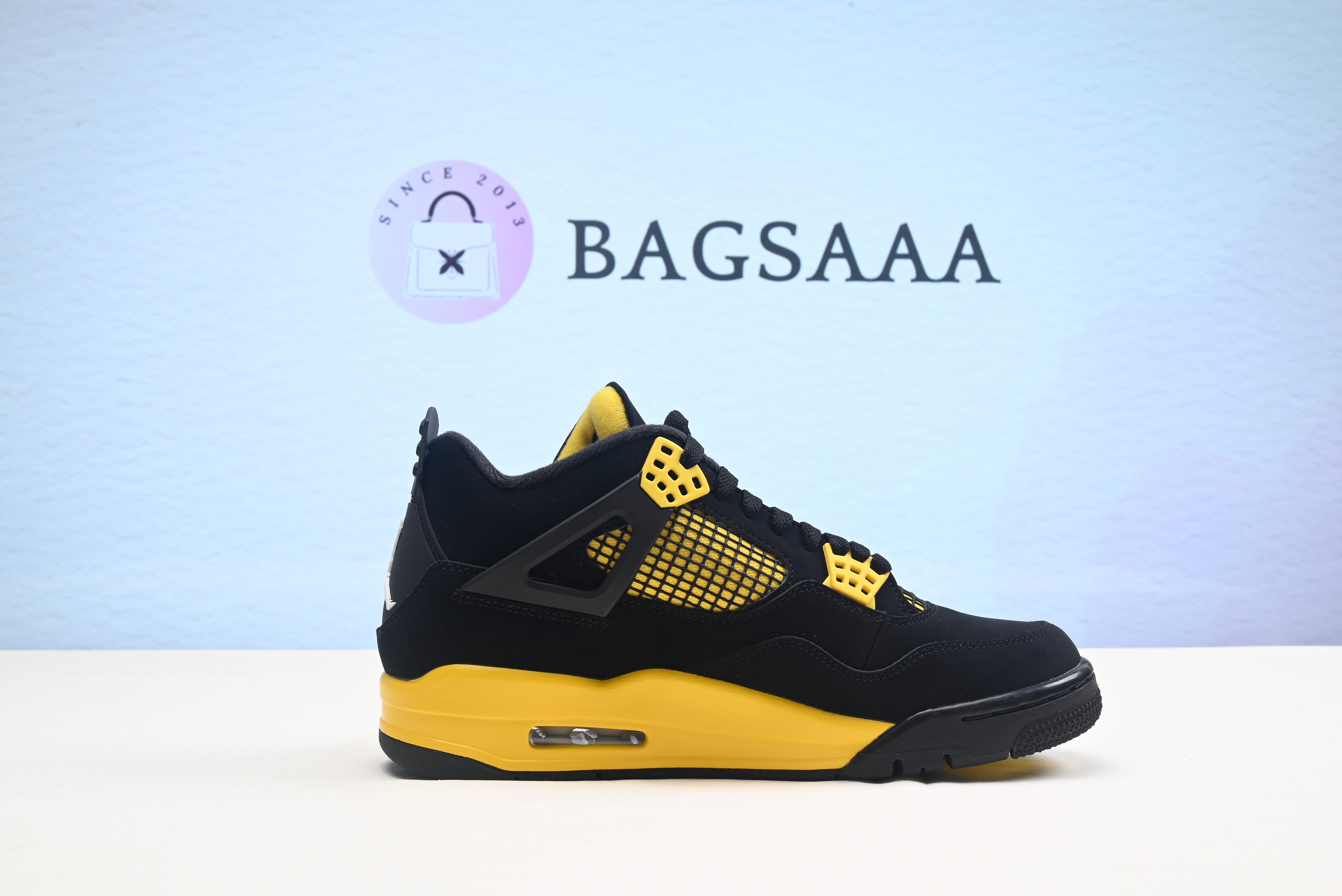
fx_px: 1454
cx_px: 671
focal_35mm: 39
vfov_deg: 34.2
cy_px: 448
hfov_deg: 49.5
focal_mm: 39
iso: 100
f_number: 16
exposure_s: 1/2
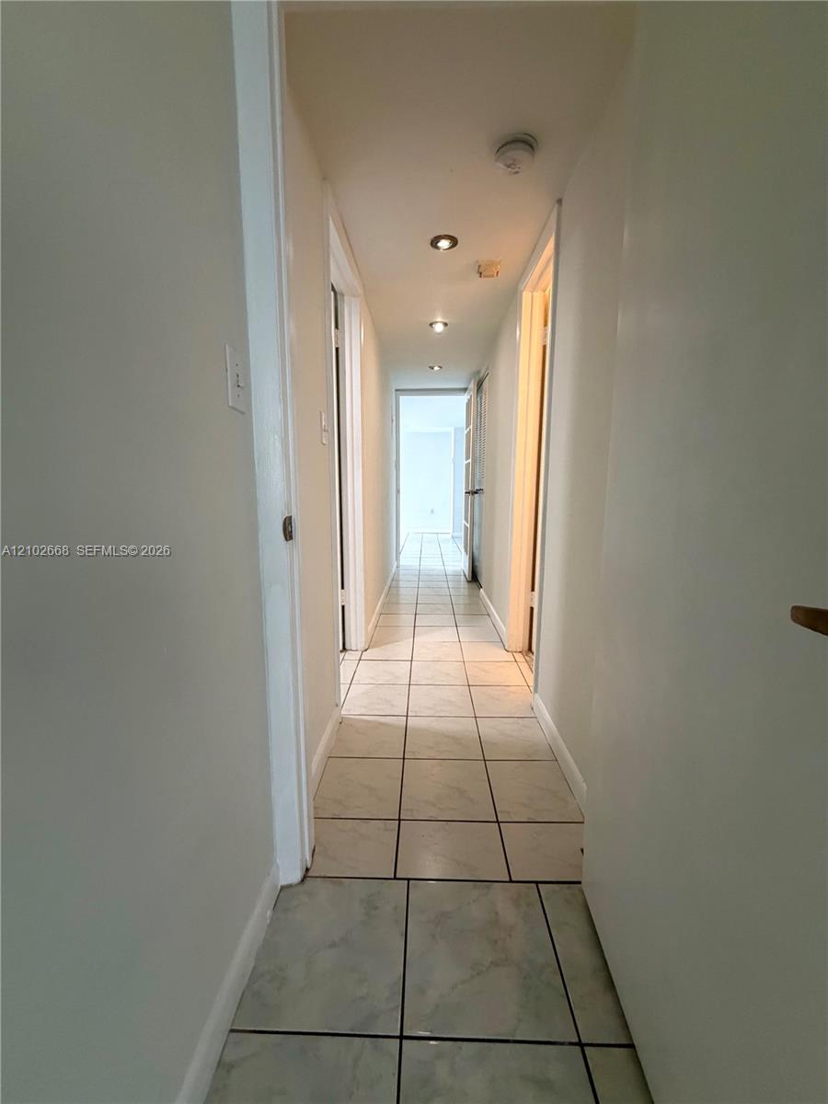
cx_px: 414
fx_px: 446
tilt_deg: -8.0
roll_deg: +0.0
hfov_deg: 85.7
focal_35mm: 14
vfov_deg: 102.1
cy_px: 552
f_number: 2.2
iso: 250
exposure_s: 1/120
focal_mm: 2.22
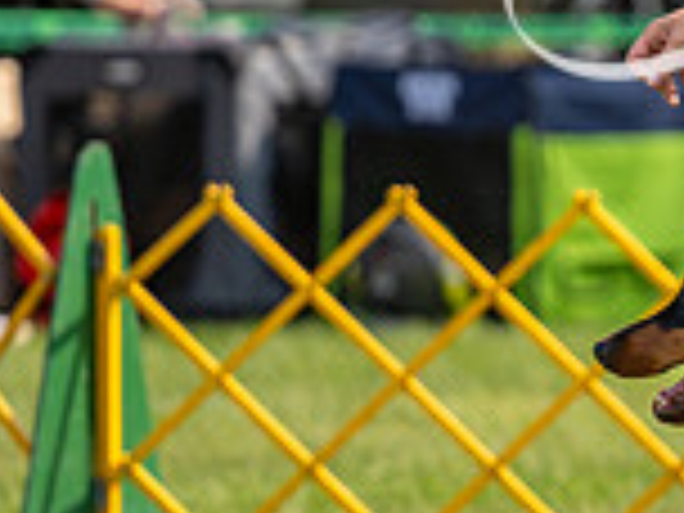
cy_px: 160
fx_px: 14504
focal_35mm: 734
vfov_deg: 2.0
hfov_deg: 2.7
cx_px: 1156
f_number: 3.5
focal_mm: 200
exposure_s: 1/1600
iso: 200
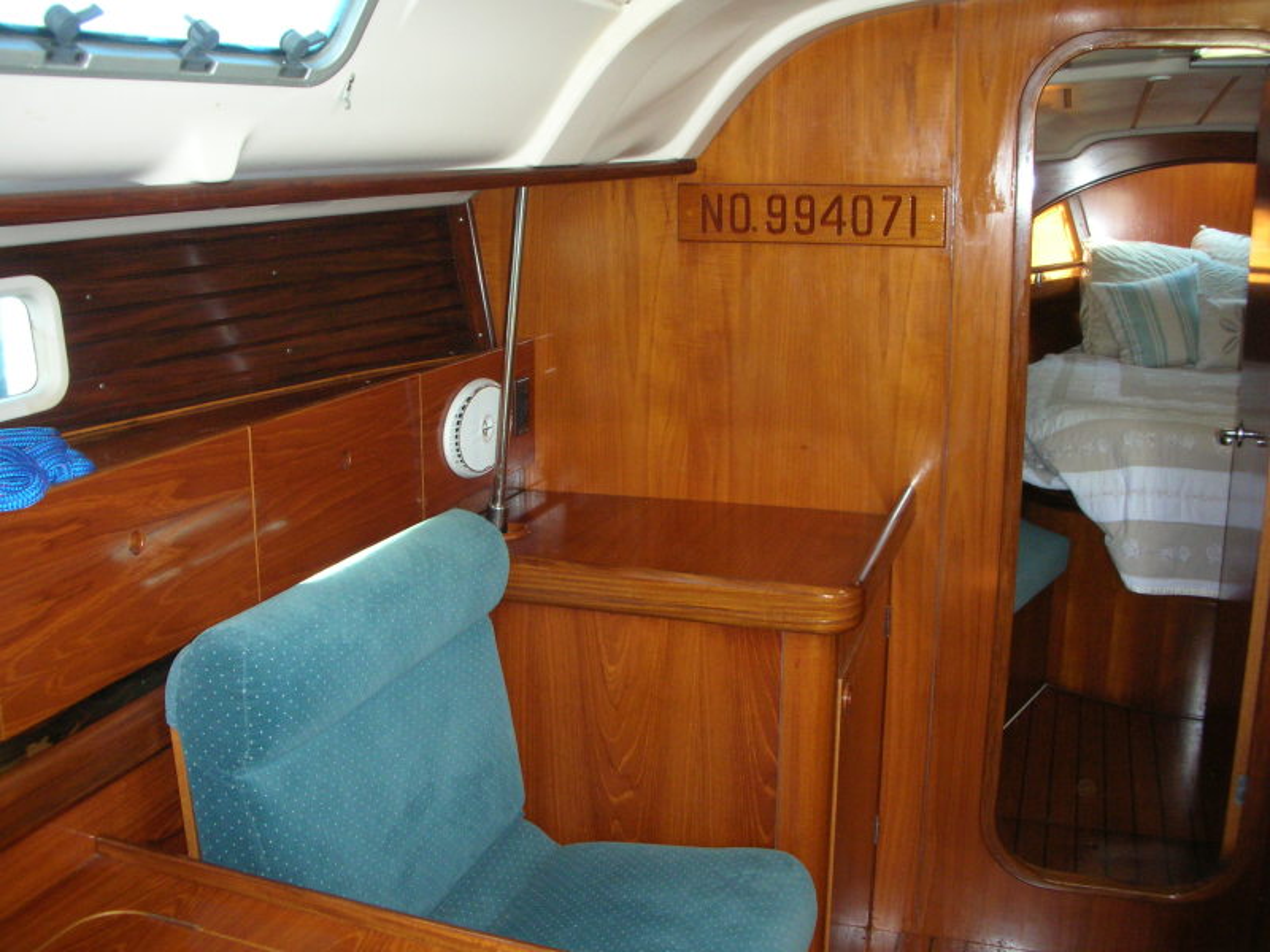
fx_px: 1284
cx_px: 635
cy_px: 476
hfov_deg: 52.6
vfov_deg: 40.7
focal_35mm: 35
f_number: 3
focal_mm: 5.8
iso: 179
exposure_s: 1/60.1
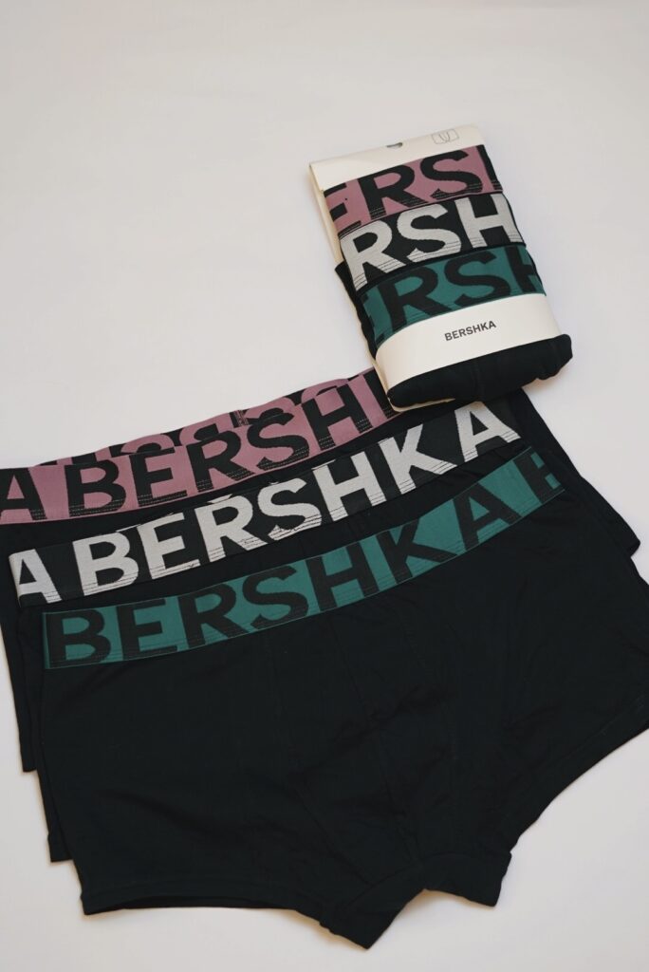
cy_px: 486
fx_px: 2025
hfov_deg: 18.2
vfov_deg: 27.0
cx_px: 324
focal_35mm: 75
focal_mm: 50
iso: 500
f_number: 2.2
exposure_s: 1/160
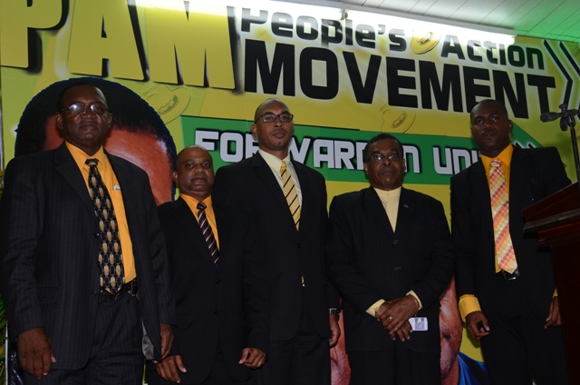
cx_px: 290
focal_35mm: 46
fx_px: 748
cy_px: 192
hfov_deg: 42.4
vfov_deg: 28.8
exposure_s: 1/60
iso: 200
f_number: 5
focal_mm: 31
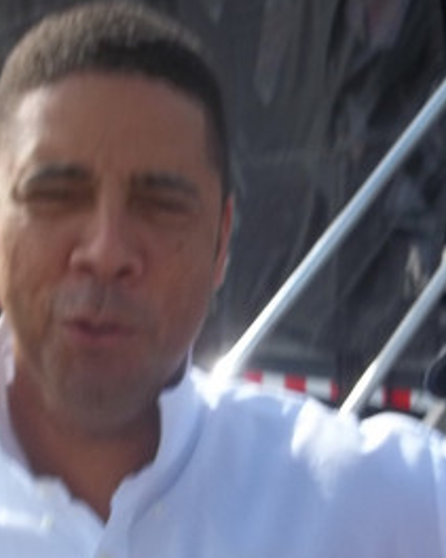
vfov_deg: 24.2
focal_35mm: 78
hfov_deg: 19.6
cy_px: 418
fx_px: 1288
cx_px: 260
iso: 64
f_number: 8
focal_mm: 5.9
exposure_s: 1/100
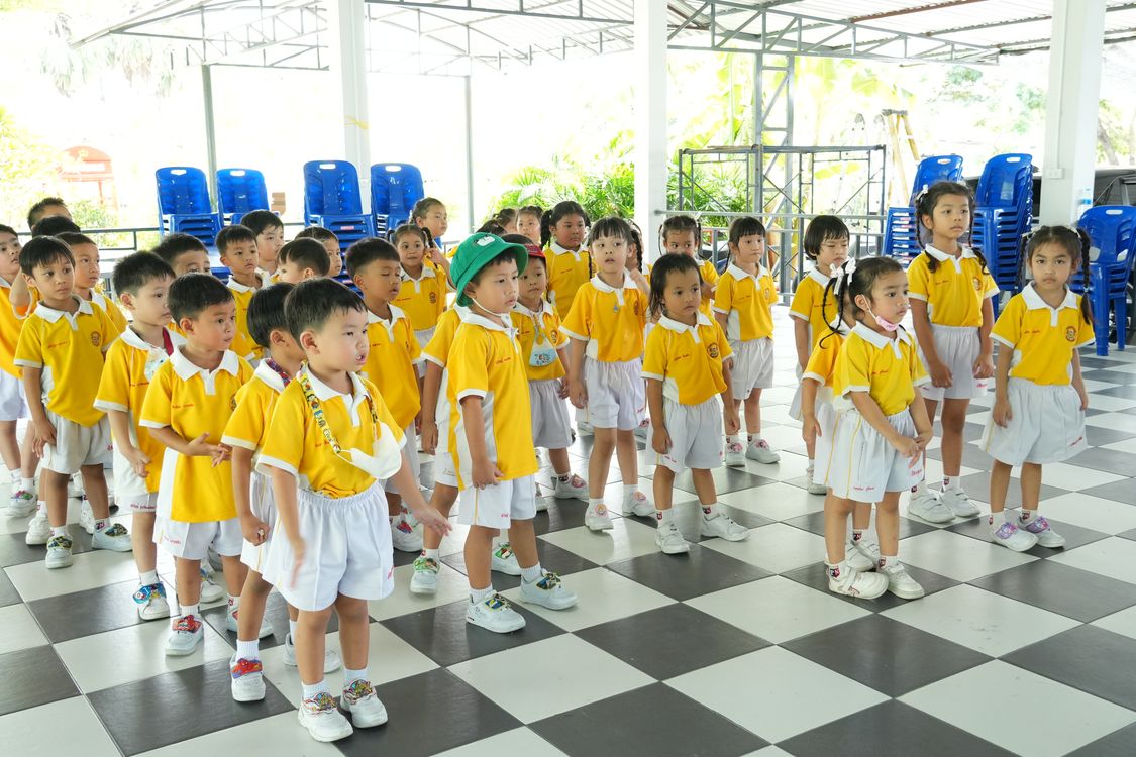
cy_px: 378
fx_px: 1136
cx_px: 568
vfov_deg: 36.9
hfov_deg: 53.1
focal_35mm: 36
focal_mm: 24
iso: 2000
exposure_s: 1/125
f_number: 5
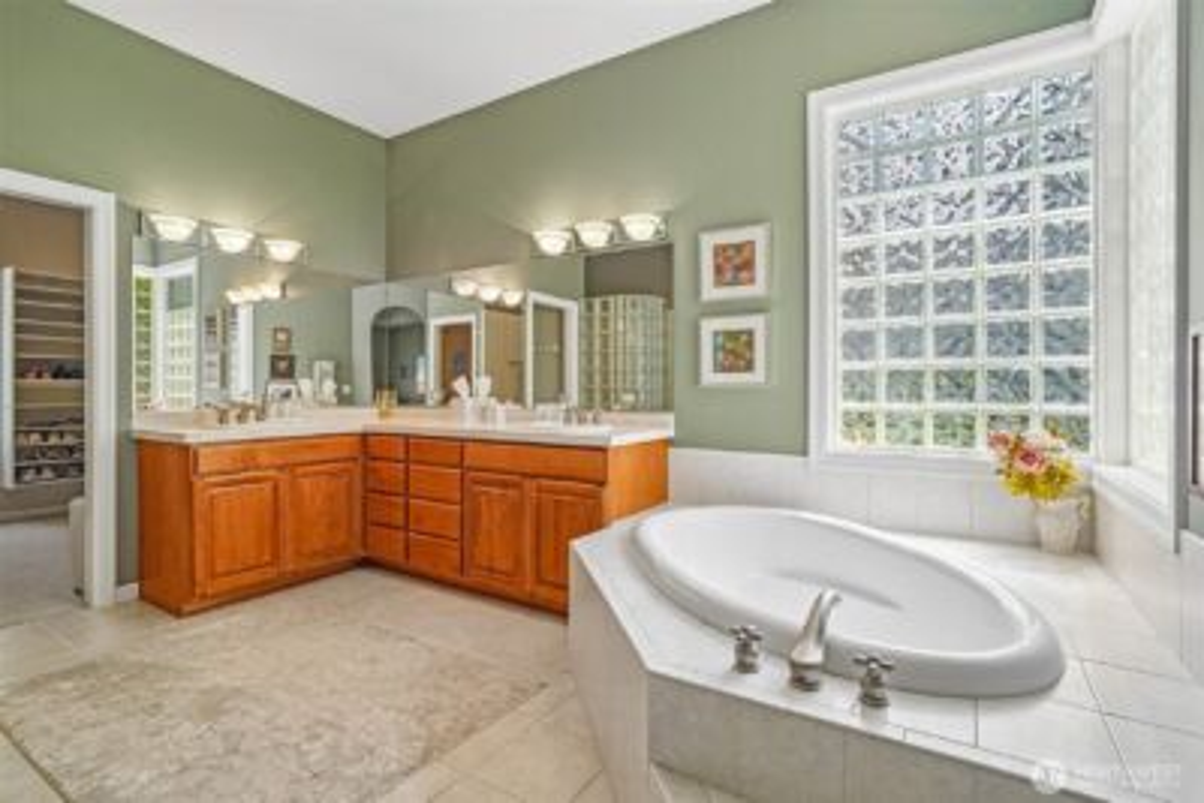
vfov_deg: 73.8
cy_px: 402
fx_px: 535
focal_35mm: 16
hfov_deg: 96.7
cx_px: 602
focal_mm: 16
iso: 1600
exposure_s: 1/160
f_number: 8
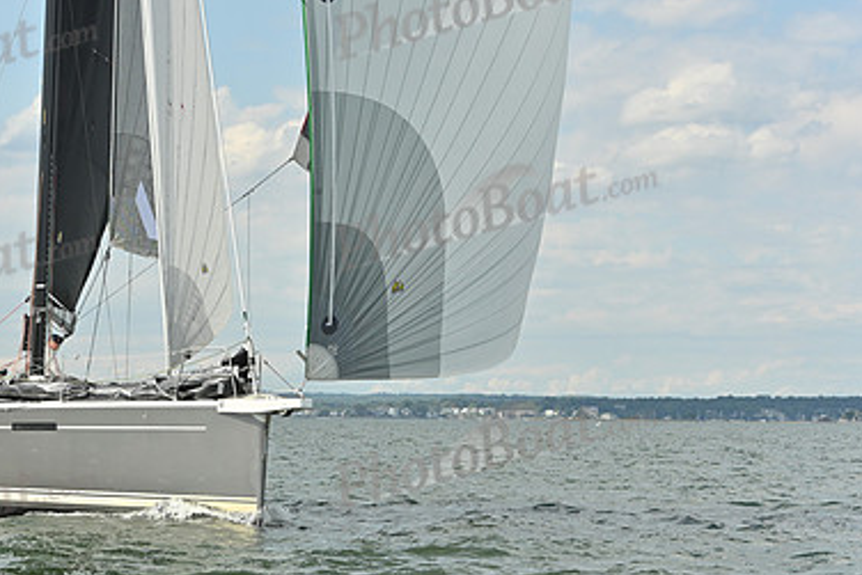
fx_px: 2587
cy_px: 363
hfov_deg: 18.8
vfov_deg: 12.7
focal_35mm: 108
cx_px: 218
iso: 320
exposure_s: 1/1600
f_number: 6.3
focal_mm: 70
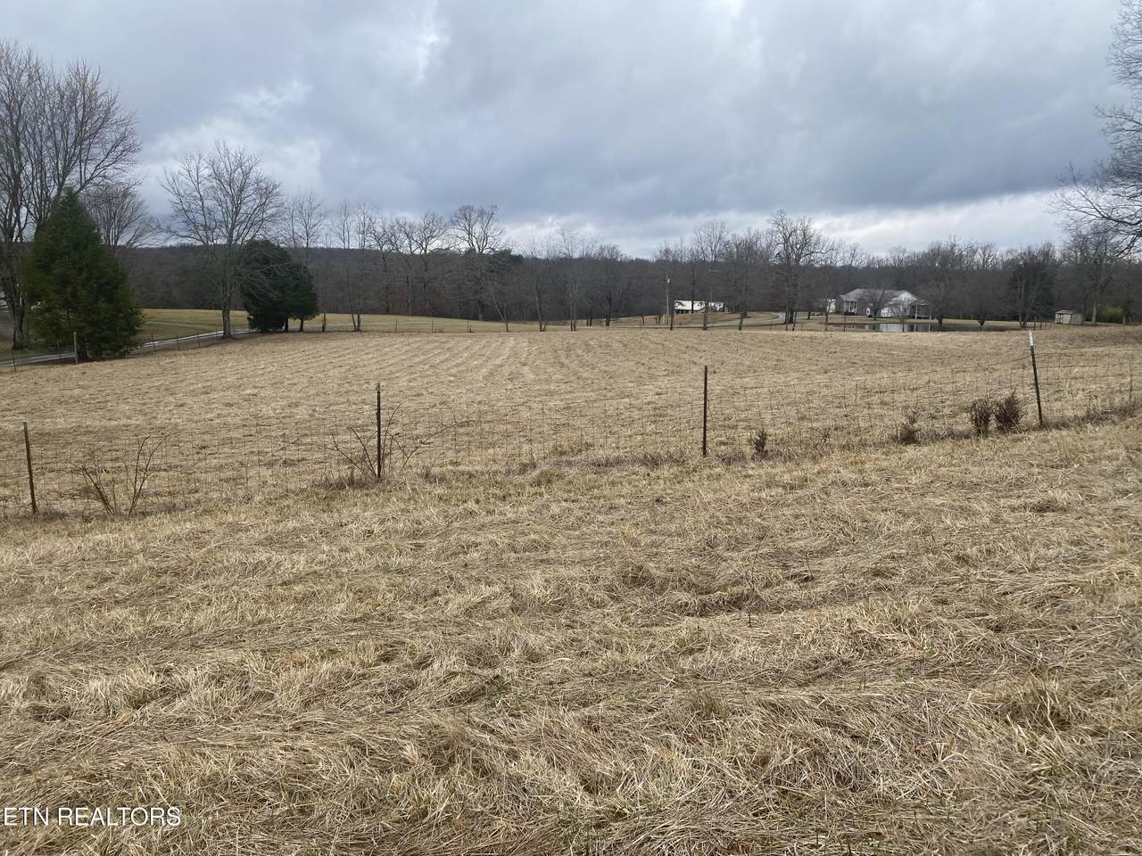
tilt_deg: -7.3
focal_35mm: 26
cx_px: 571
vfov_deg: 53.1
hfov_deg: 67.3
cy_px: 428
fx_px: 858
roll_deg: -2.4
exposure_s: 1/981
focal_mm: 4.25
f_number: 1.8
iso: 32
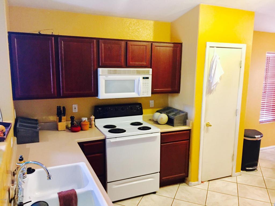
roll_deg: -1.4
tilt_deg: -9.7
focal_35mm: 29
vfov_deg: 48.2
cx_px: 138
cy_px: 103
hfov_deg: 61.7
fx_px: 230
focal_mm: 4.15
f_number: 2.2
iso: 160
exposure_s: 1/30
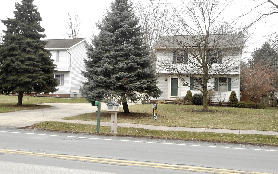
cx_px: 140
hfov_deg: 43.5
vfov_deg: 28.0
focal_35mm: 46
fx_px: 349
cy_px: 81
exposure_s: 1/30
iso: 140
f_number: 4.5
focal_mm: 6.9
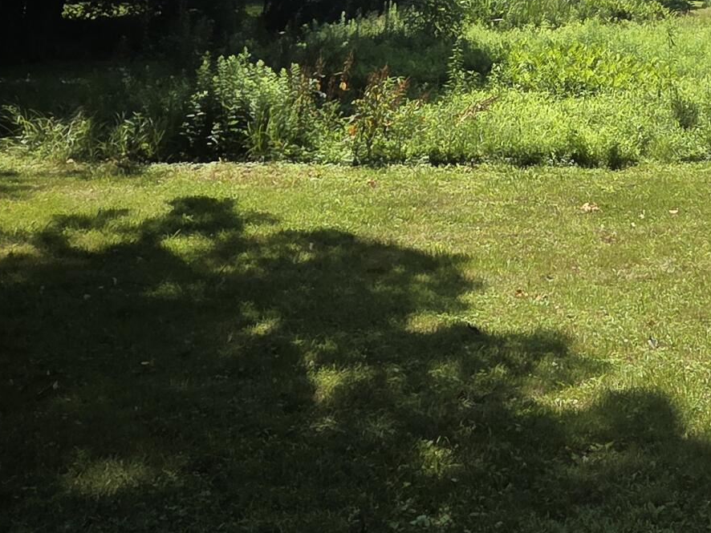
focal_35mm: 44
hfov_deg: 37.4
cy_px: -21
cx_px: 743
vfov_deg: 30.2
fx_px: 904
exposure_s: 1/1297
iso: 50
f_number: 2.2
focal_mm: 2.2
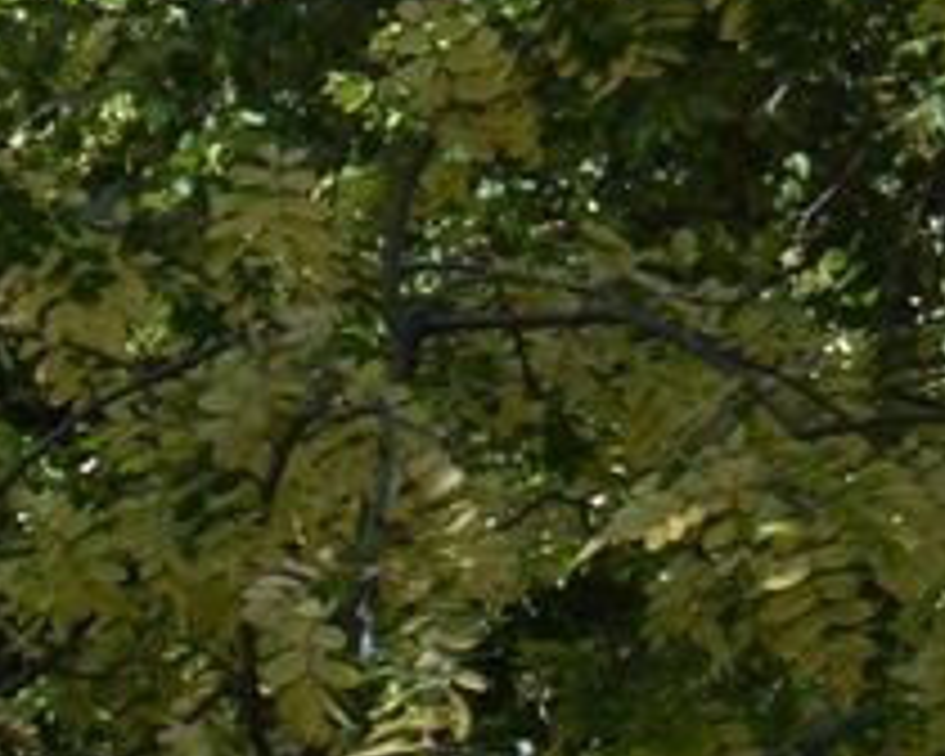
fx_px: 8978
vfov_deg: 4.7
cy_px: 1534
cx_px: -2050
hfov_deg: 5.6
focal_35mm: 321
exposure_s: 1/250
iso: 125
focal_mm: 32
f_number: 8
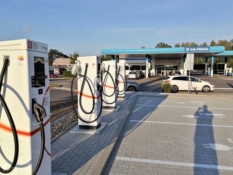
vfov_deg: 48.2
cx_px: 116
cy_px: 88
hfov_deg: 61.7
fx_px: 195
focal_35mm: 29
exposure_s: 1/1506
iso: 50
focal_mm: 5.3
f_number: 1.8
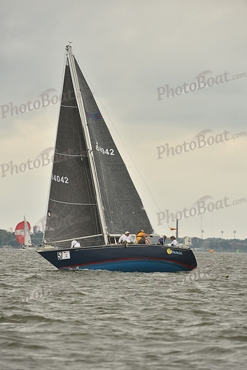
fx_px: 3600
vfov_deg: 5.9
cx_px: 124
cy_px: 185
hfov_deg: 3.9
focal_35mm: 350
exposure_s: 1/800
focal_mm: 350
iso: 400
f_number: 8
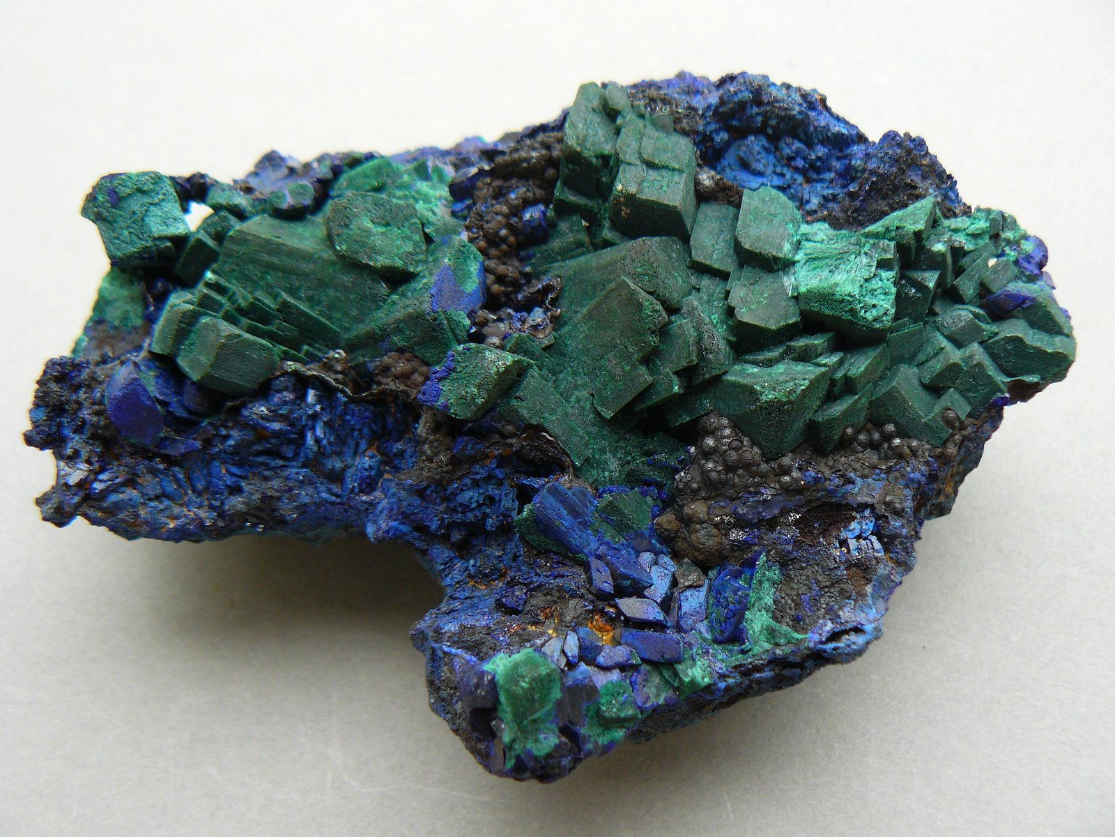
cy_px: 418
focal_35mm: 36
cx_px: 558
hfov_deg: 51.4
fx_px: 1160
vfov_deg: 39.7
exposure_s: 1/125
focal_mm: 6
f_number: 2.8
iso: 100
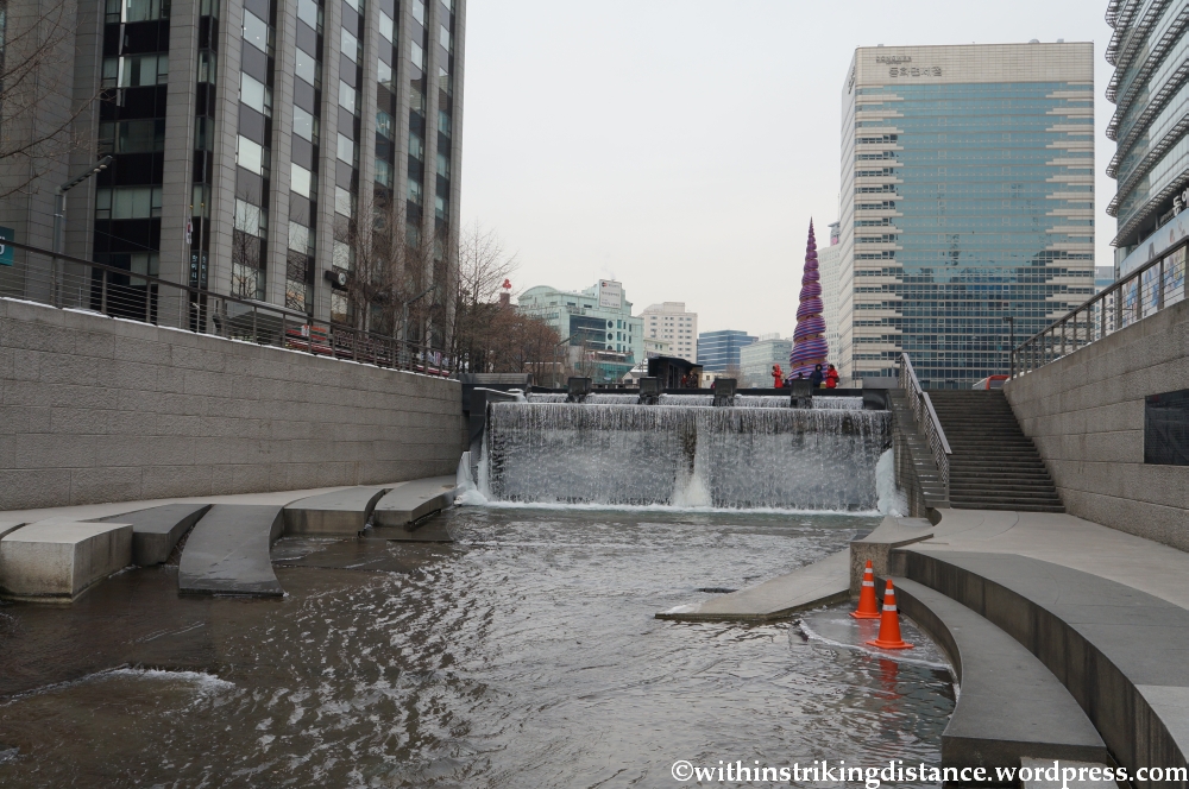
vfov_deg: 41.6
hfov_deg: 59.6
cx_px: 594
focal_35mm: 32
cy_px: 394
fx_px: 1039
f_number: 6.3
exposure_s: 1/400
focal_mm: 21
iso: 200
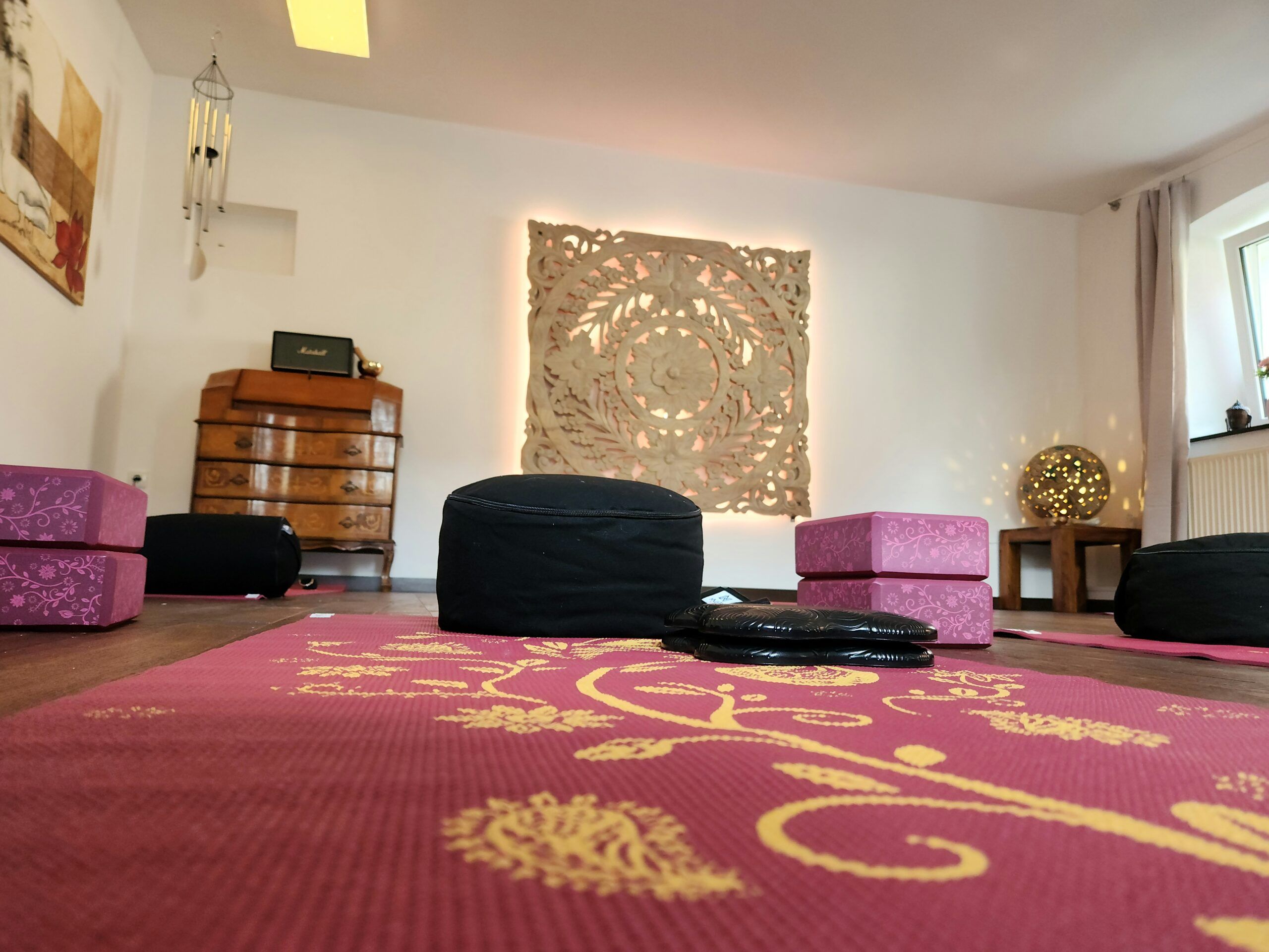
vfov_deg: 58.9
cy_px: 476
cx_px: 634
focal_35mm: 23
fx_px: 843
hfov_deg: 73.9
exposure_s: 1/50
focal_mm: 5.4
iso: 125
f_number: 1.8
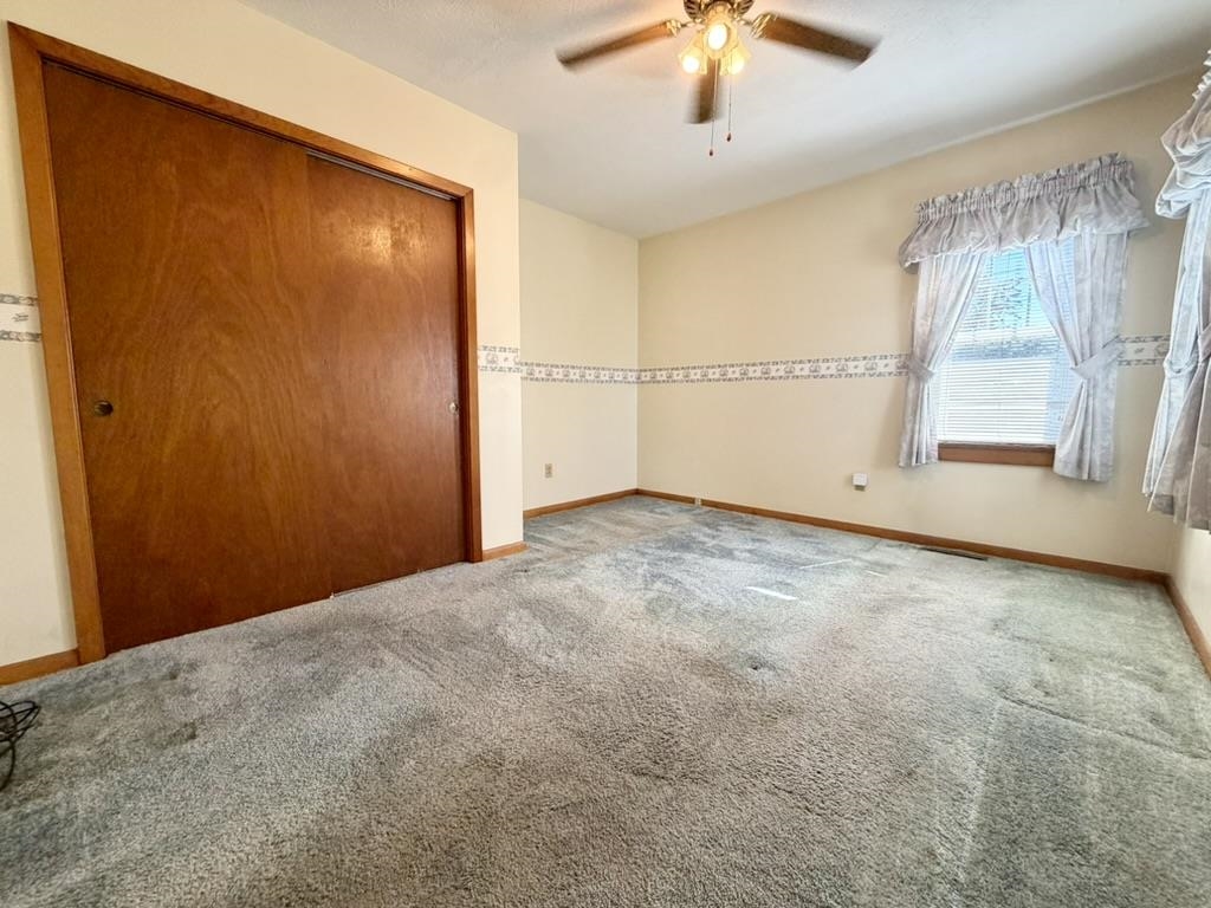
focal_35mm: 14
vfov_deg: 85.7
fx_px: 490
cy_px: 454
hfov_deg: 102.1
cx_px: 606
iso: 250
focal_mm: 2.22
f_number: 2.2
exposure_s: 1/120
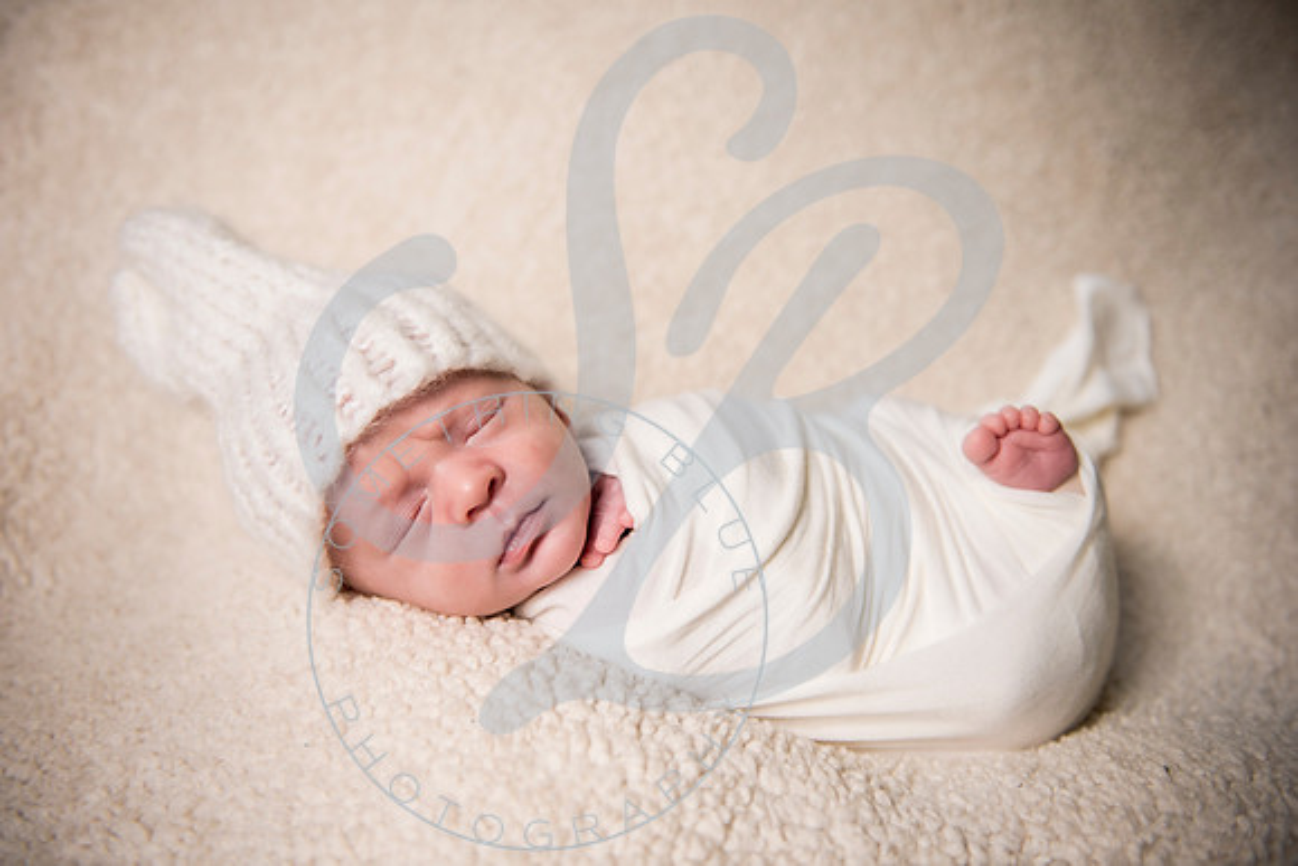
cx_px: 649
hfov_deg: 54.4
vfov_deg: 37.9
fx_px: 1262
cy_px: 433
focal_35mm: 35
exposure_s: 1/250
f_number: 2.8
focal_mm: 35
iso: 100
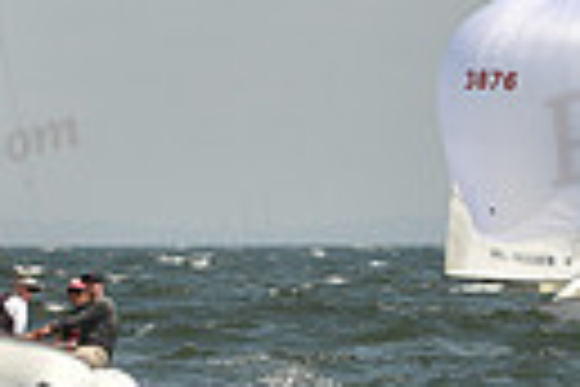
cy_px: -101
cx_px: 315
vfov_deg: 1.5
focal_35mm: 900
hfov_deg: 2.3
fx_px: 14499
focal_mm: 200
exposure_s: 1/1600
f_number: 6.3
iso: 250
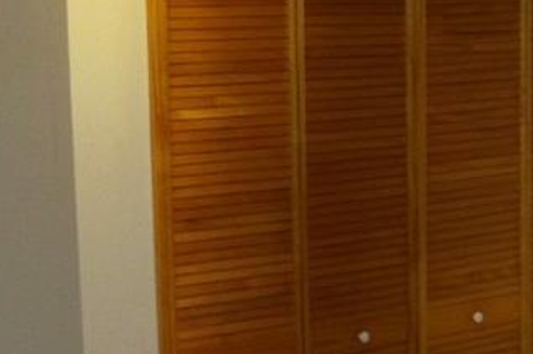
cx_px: 576
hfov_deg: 17.0
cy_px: 444
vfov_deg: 11.4
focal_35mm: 117
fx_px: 1730
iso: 200
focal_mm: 6.2
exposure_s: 1/30
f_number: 3.5
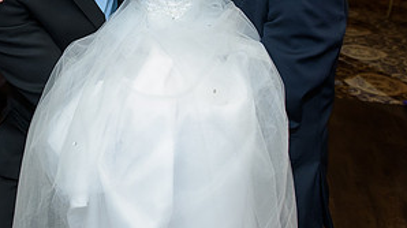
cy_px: 24
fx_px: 528
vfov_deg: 23.7
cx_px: 141
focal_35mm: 49
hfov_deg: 41.7
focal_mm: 24
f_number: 3.2
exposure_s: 1/125
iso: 1600
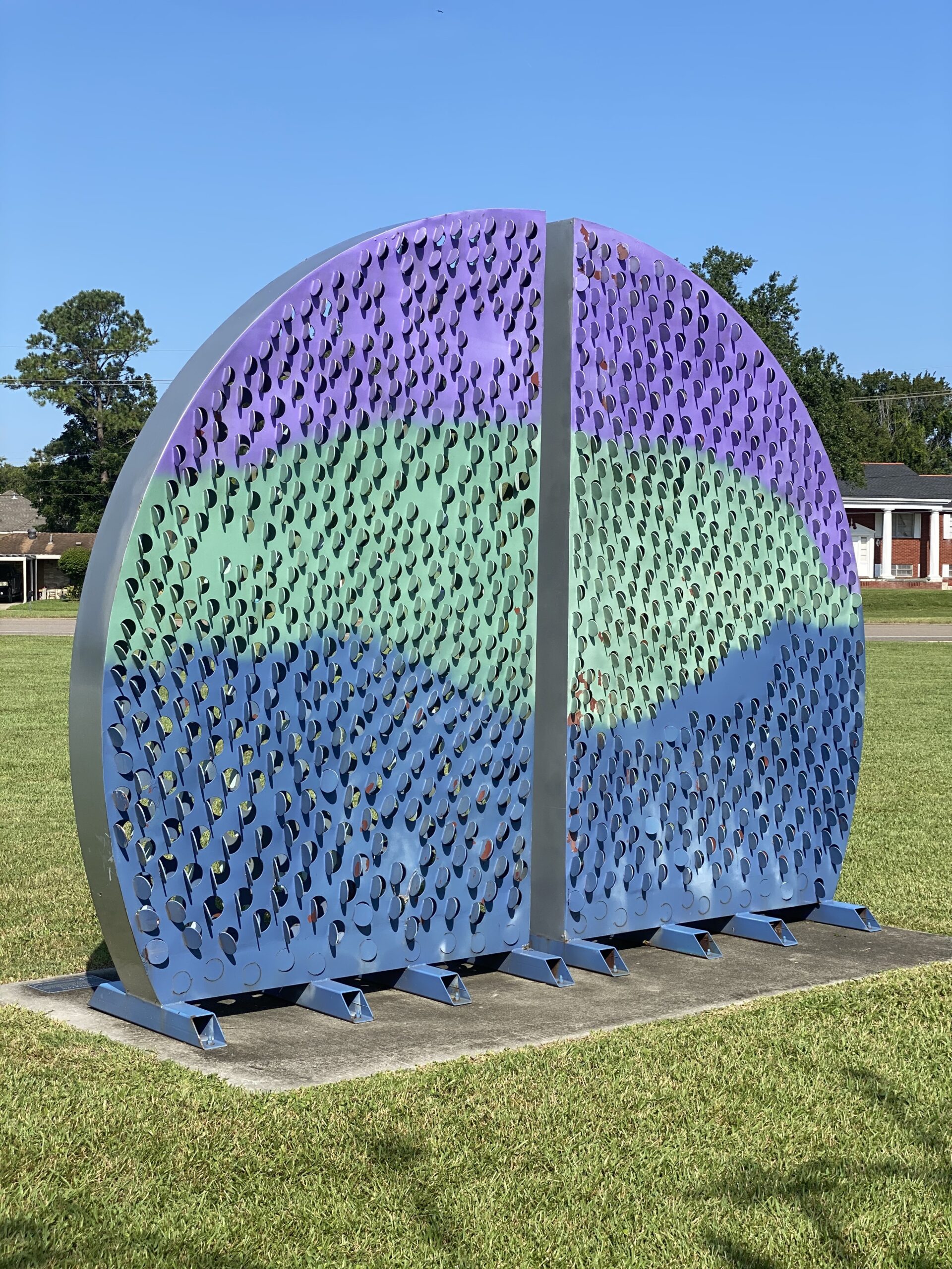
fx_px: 1907
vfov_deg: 36.8
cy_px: 634
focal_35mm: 52
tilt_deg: -0.7
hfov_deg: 28.0
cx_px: 476
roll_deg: -1.3
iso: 20
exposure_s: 1/1597
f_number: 2
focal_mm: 6
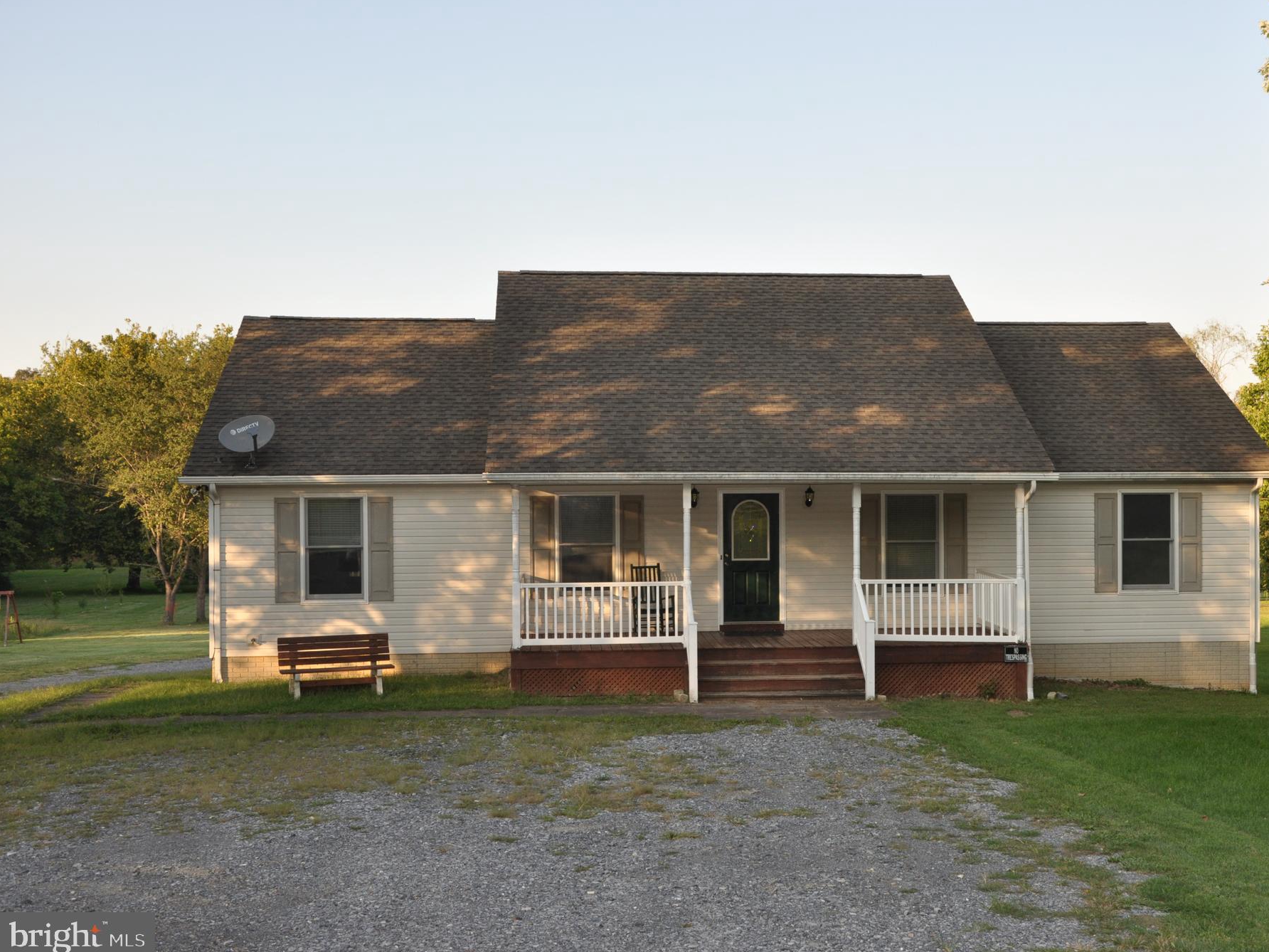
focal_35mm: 43
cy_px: 480
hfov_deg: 43.7
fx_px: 1576
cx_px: 726
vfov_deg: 33.6
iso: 250
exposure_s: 1/200
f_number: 7.1
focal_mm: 26
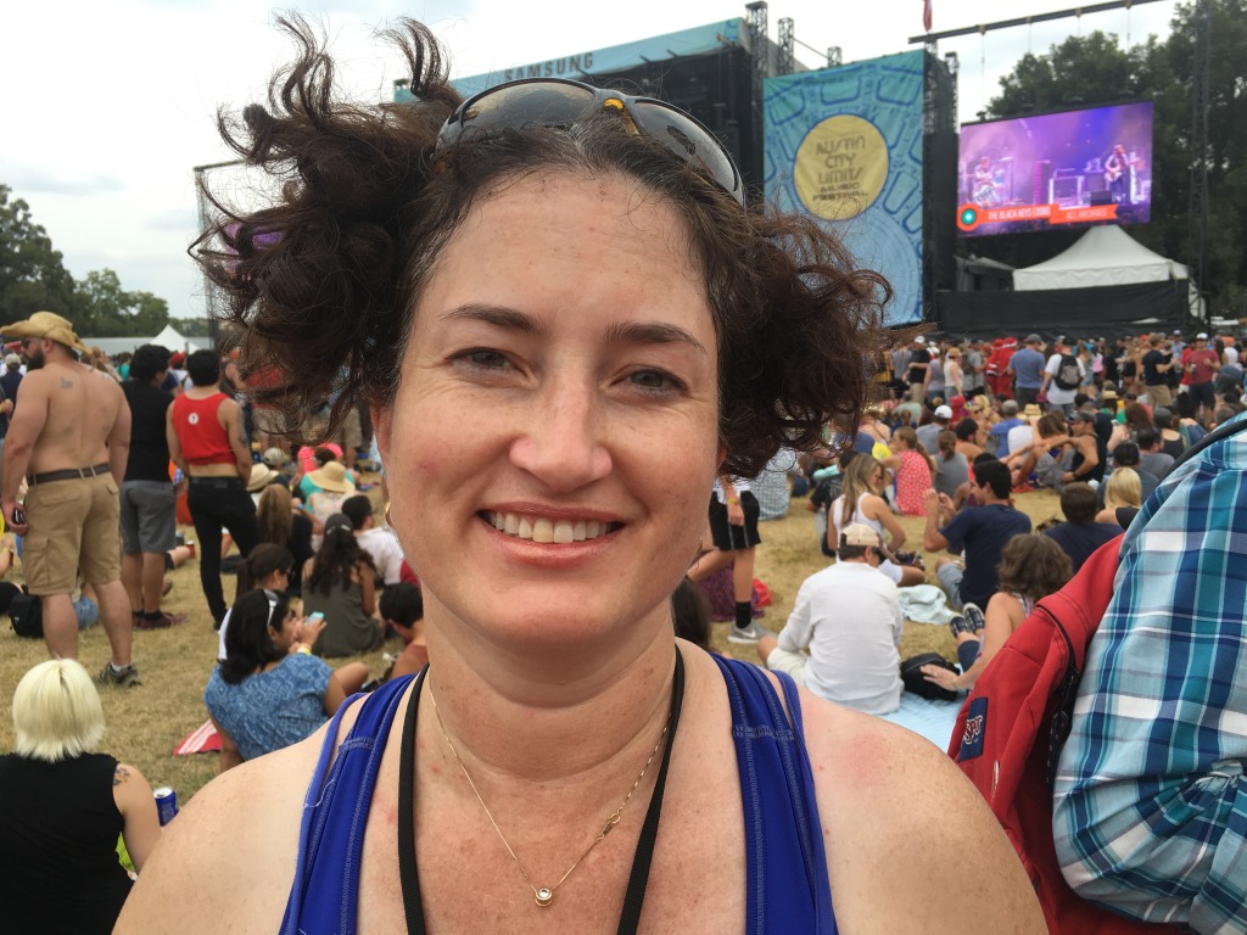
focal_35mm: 29
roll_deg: +2.2
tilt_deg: -5.7
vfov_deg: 48.2
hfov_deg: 61.7
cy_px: 468
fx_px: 1045
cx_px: 624
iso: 25
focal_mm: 4.15
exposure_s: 1/411
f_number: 2.2
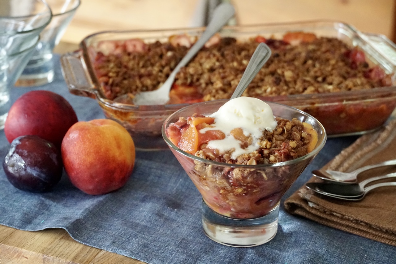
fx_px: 924
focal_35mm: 84
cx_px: 198
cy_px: 132
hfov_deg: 24.2
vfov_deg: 16.3
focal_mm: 56
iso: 6400
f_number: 5
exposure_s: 1/80
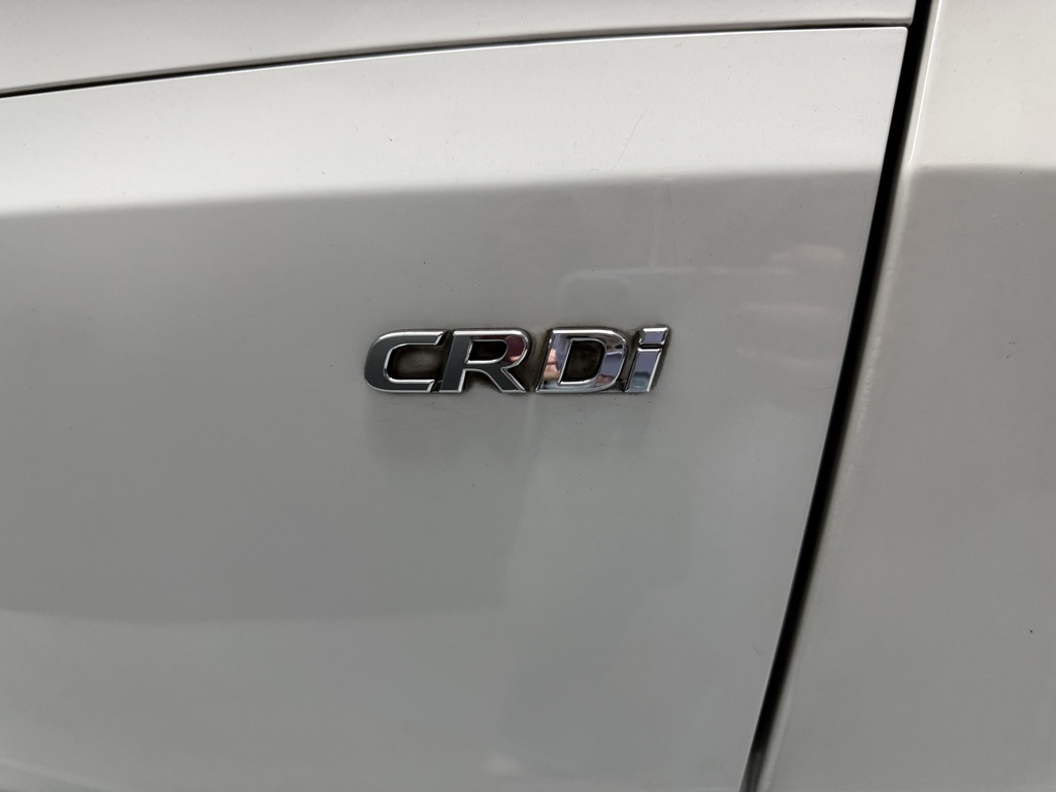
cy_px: 396
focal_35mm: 24
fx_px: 732
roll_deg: +3.3
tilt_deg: -9.3
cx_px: 528
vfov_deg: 56.8
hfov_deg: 71.6
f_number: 1.78
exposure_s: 1/90
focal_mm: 6.76
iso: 200
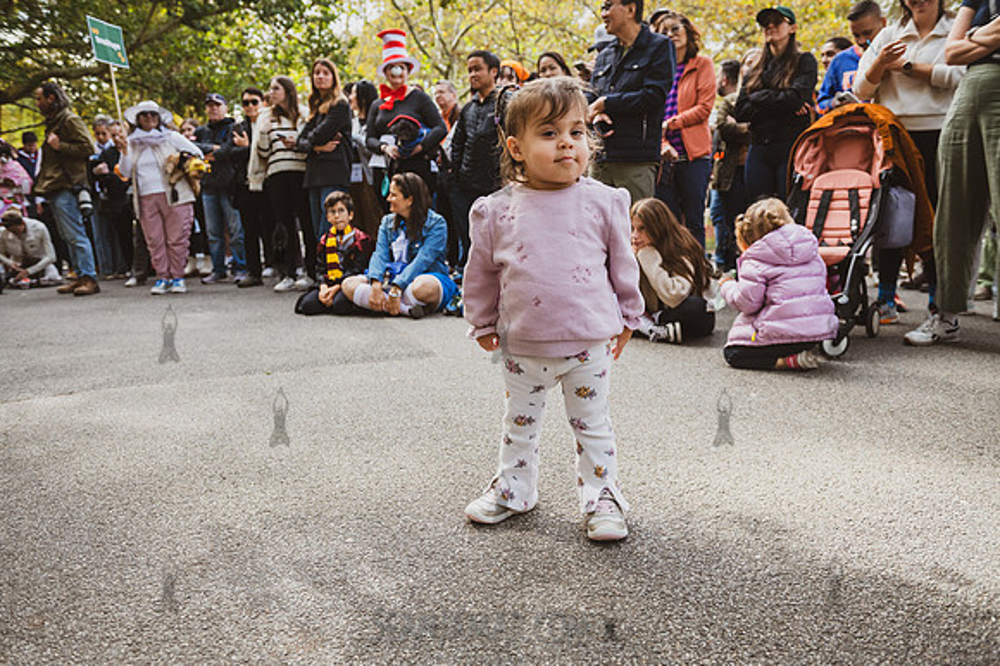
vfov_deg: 44.9
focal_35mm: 29
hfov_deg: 63.7
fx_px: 805
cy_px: 333
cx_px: 500
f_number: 4
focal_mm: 29
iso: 1000
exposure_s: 1/1600
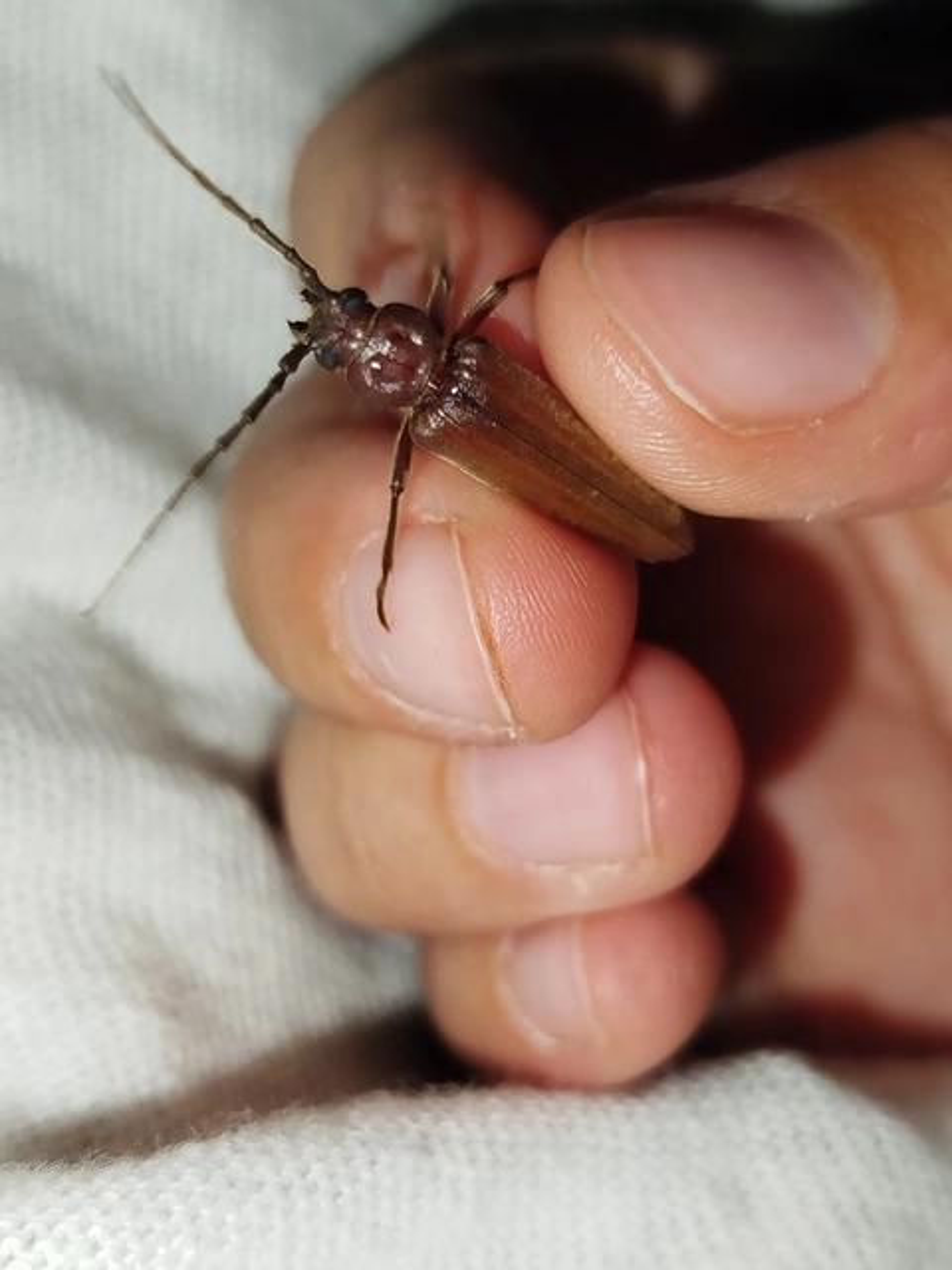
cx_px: 476
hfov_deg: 29.1
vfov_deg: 38.2
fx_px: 1833
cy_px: 635
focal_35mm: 50
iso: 100
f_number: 1.7
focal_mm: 5.31
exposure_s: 1/50
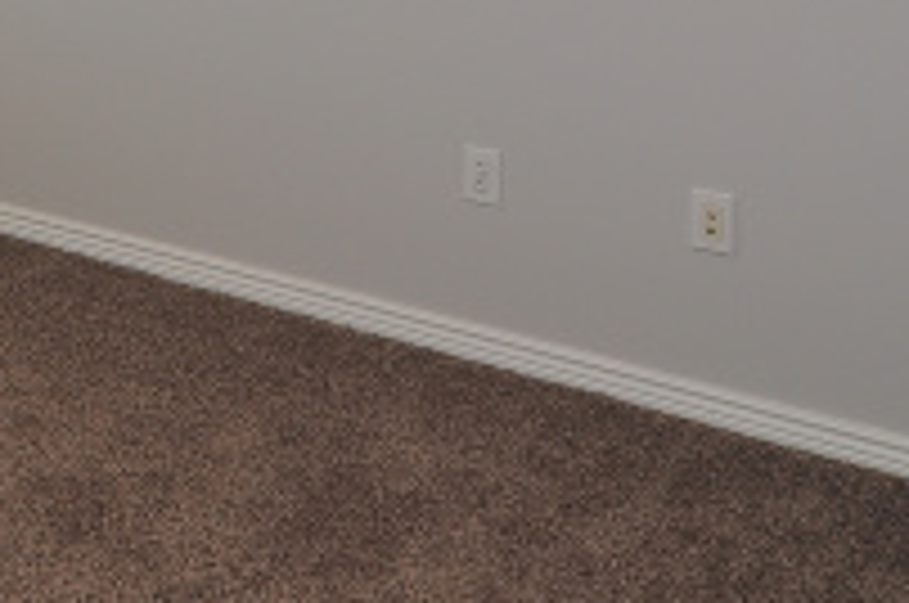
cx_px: -207
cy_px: -155
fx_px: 1437
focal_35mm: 57
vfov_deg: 21.7
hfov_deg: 29.6
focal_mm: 12
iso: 200
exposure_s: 1/80
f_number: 4.5
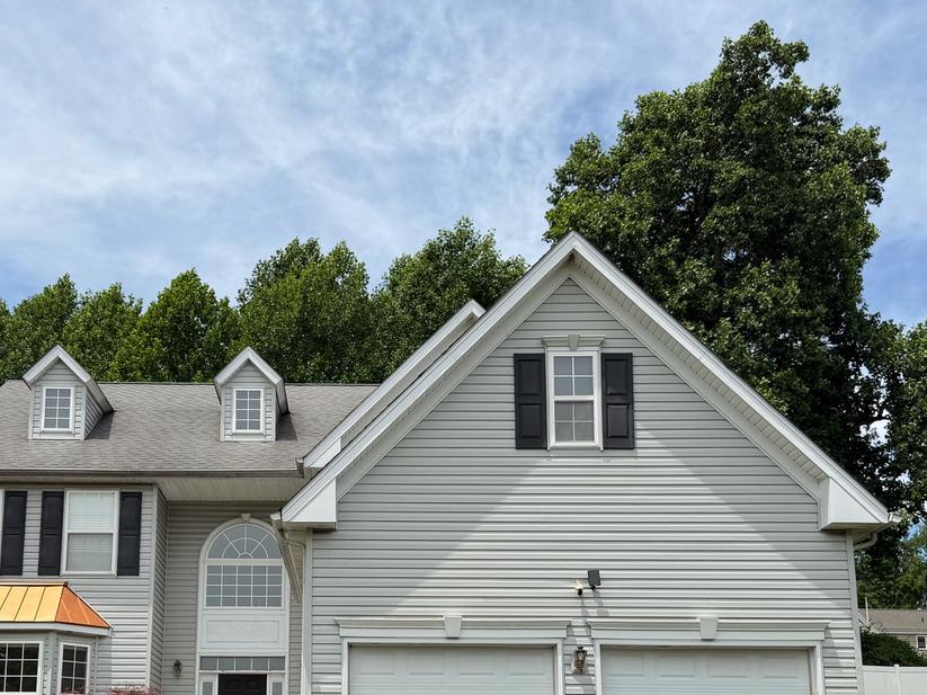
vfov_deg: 33.1
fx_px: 1125
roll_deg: +0.0
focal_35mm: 42
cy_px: 582
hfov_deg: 44.5
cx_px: 353
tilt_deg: +9.6
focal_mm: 6.76
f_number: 1.78
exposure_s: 1/5319
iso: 80
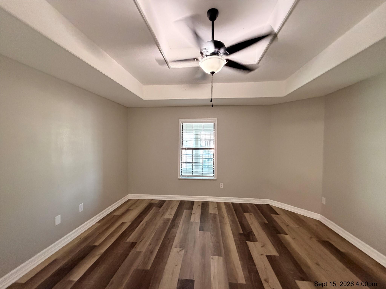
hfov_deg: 102.1
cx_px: 193
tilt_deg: -0.6
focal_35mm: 14
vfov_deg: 85.7
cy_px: 144
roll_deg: +0.3
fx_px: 156
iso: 800
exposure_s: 1/60
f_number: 2.2
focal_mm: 2.22
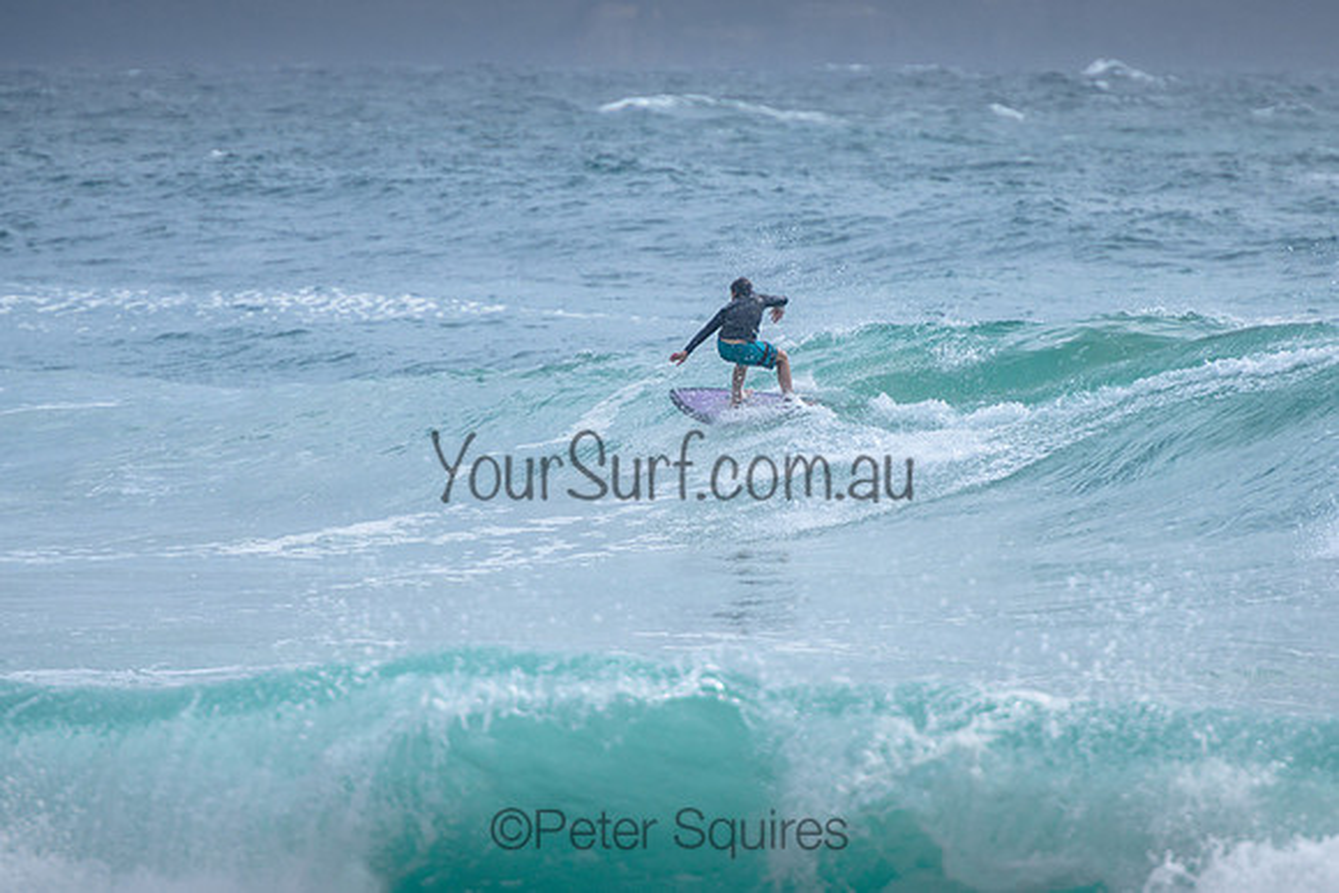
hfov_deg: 3.7
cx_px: 763
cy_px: 375
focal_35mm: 550
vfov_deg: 2.5
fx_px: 20466
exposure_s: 1/2000
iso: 200
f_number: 5.6
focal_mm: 400
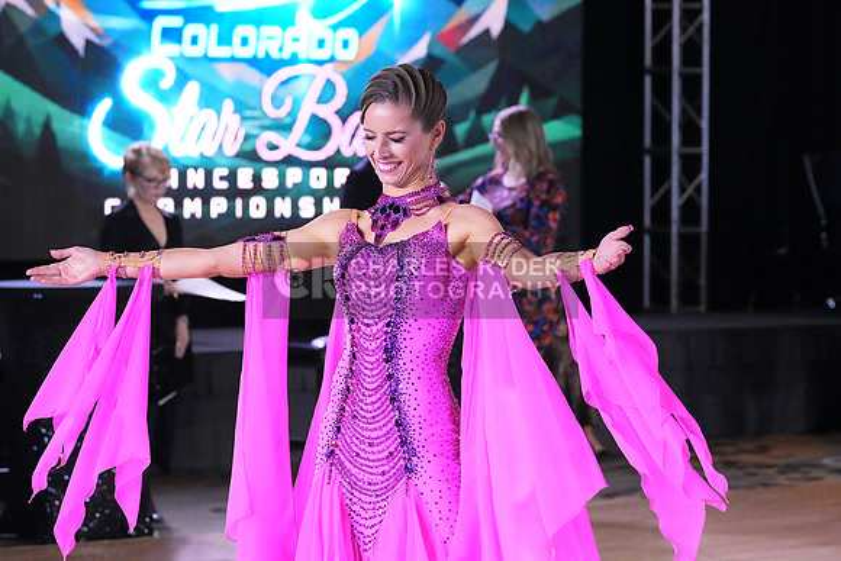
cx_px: 420
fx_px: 3598
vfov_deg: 8.9
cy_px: 280
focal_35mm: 154
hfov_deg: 13.3
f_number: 7.1
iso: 20000
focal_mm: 154
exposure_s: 1/400
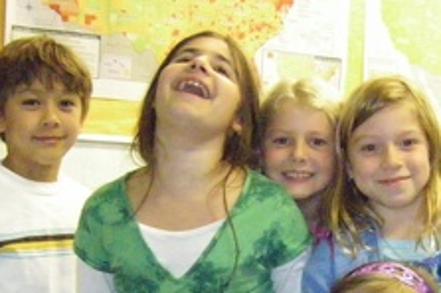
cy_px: 285
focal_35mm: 71
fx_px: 868
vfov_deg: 18.7
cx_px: 348
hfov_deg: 27.9
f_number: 3.5
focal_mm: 6.3
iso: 3200
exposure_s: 1/100
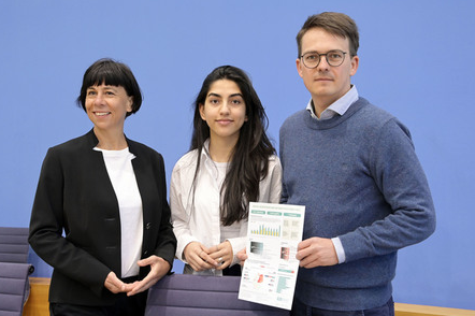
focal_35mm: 49
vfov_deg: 27.5
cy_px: 159
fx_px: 646
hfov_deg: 40.4
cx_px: 237
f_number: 5.6
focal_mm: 48
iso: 4000
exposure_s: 1/320
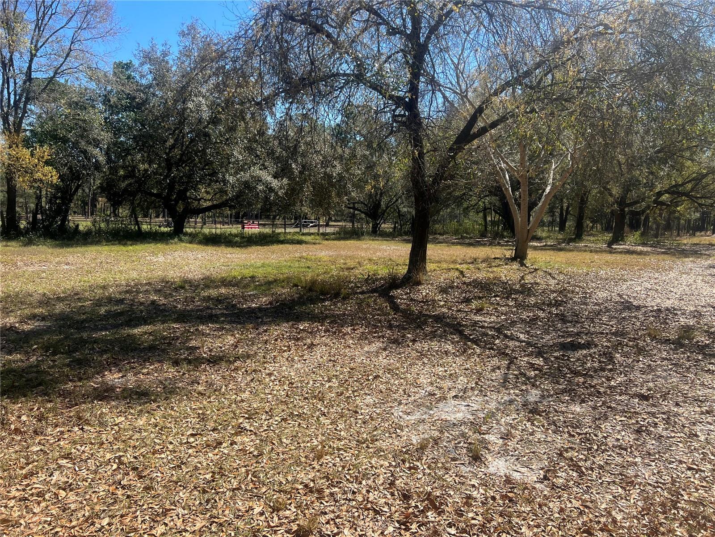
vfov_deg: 53.1
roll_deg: -0.1
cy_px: 268
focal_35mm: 26
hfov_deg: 67.3
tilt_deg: -5.5
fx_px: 537
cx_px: 358
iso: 50
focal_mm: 5.7
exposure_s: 1/2513
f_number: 1.5
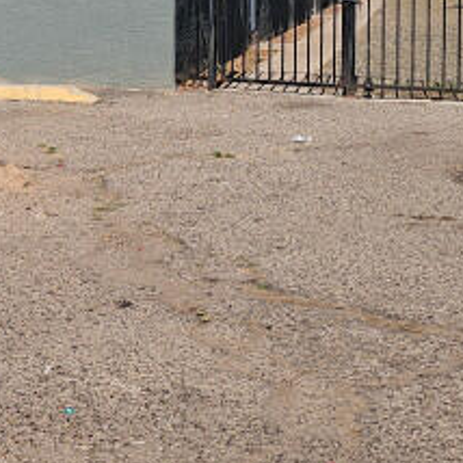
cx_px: 6
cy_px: -17
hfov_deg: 22.0
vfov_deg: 21.8
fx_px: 1150
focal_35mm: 76
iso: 10
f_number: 1.7
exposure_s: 1/1279
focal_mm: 6.3
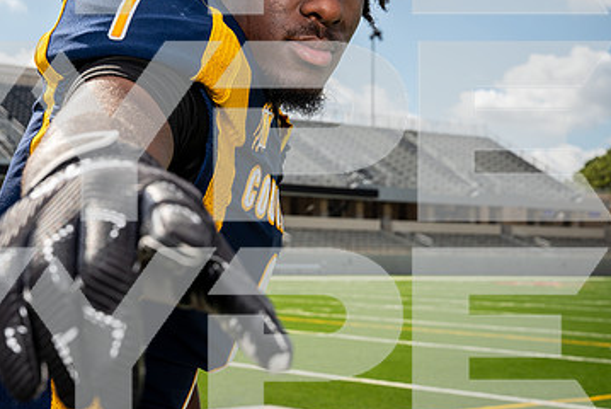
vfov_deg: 19.2
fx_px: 1206
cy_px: 132
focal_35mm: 71
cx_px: 180
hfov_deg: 28.2
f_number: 8
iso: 125
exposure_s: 1/250
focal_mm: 44
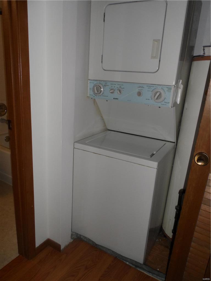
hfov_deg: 56.8
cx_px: 106
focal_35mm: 24
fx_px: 195
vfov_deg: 71.6
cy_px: 140
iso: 160
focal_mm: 4
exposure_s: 1/30
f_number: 7.2
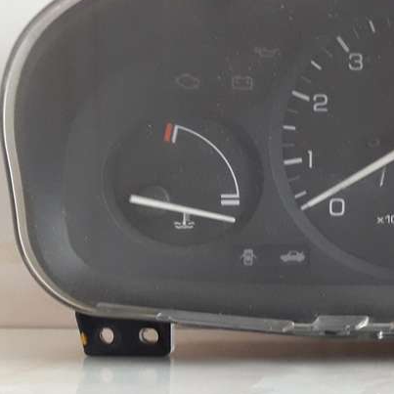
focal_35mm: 76
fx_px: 979
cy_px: 133
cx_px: 572
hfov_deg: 20.0
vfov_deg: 22.7
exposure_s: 1/33
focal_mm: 3.7
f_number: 1.9
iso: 125
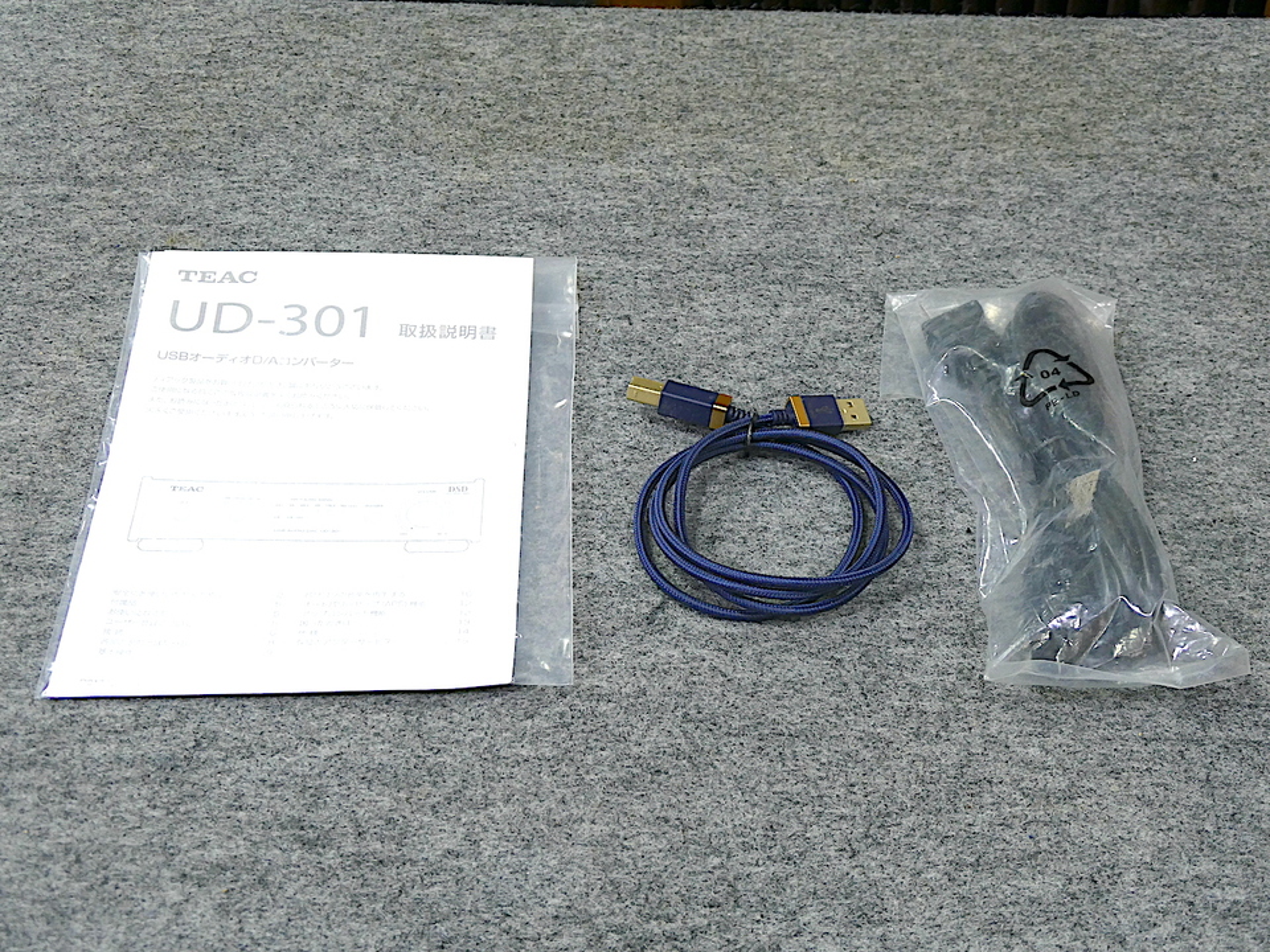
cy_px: 476
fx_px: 1834
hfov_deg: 38.2
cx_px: 635
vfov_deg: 29.1
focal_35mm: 50
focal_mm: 9
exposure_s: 1/15
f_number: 4.1
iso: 200
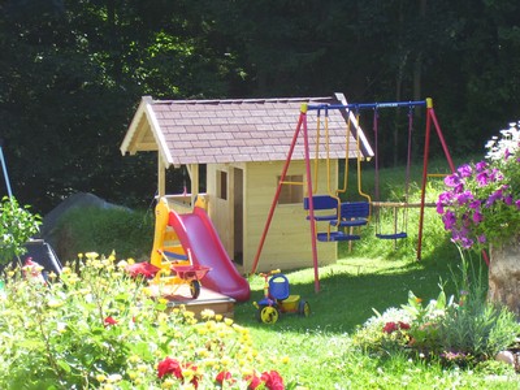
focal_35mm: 102
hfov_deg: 19.3
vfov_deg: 14.5
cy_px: 195
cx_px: 260
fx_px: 1532
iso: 80
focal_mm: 16.8
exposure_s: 1/125
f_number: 4.6
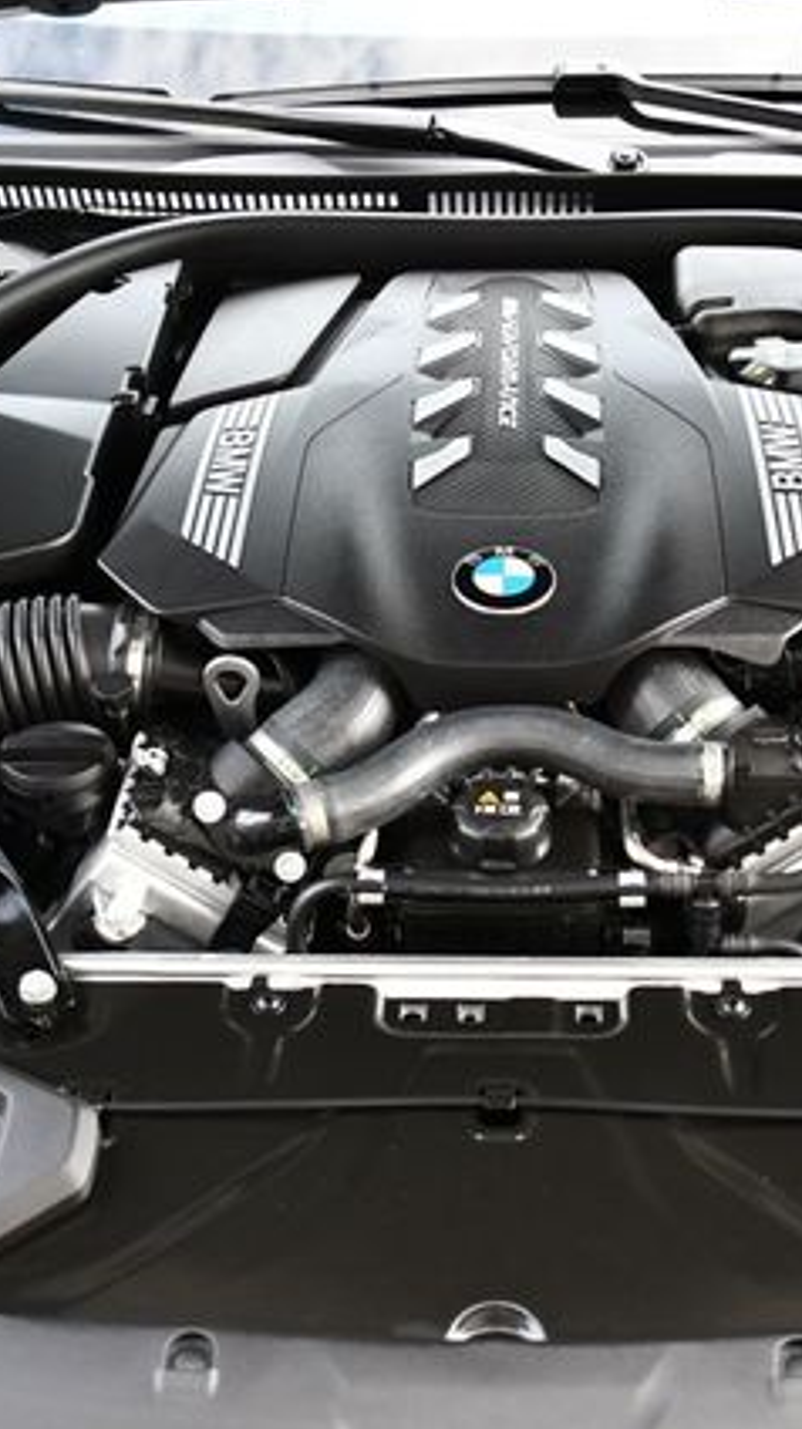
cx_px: 462
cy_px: 711
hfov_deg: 21.0
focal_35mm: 57
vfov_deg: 36.6
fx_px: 2158
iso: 560
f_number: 3.5
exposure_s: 1/250
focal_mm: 18
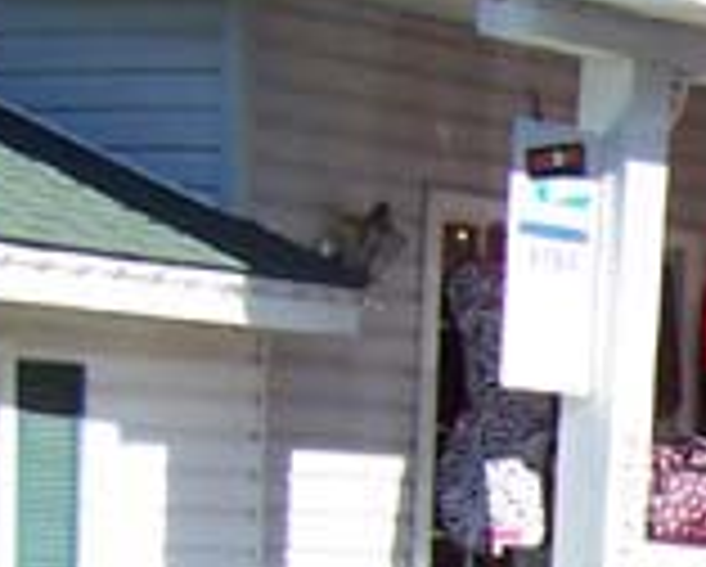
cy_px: 1159
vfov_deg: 7.8
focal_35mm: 189
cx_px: 1372
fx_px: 3954
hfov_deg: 9.6
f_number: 2.8
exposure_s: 1/800
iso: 80
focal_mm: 6.3
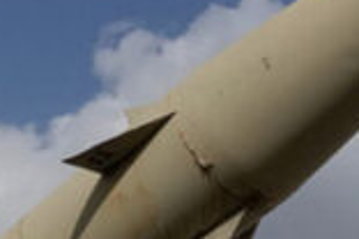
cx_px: -182
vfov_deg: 8.5
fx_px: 1575
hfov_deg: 12.4
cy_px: 346
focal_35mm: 158
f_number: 11
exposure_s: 1/3200
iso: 800
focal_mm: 24
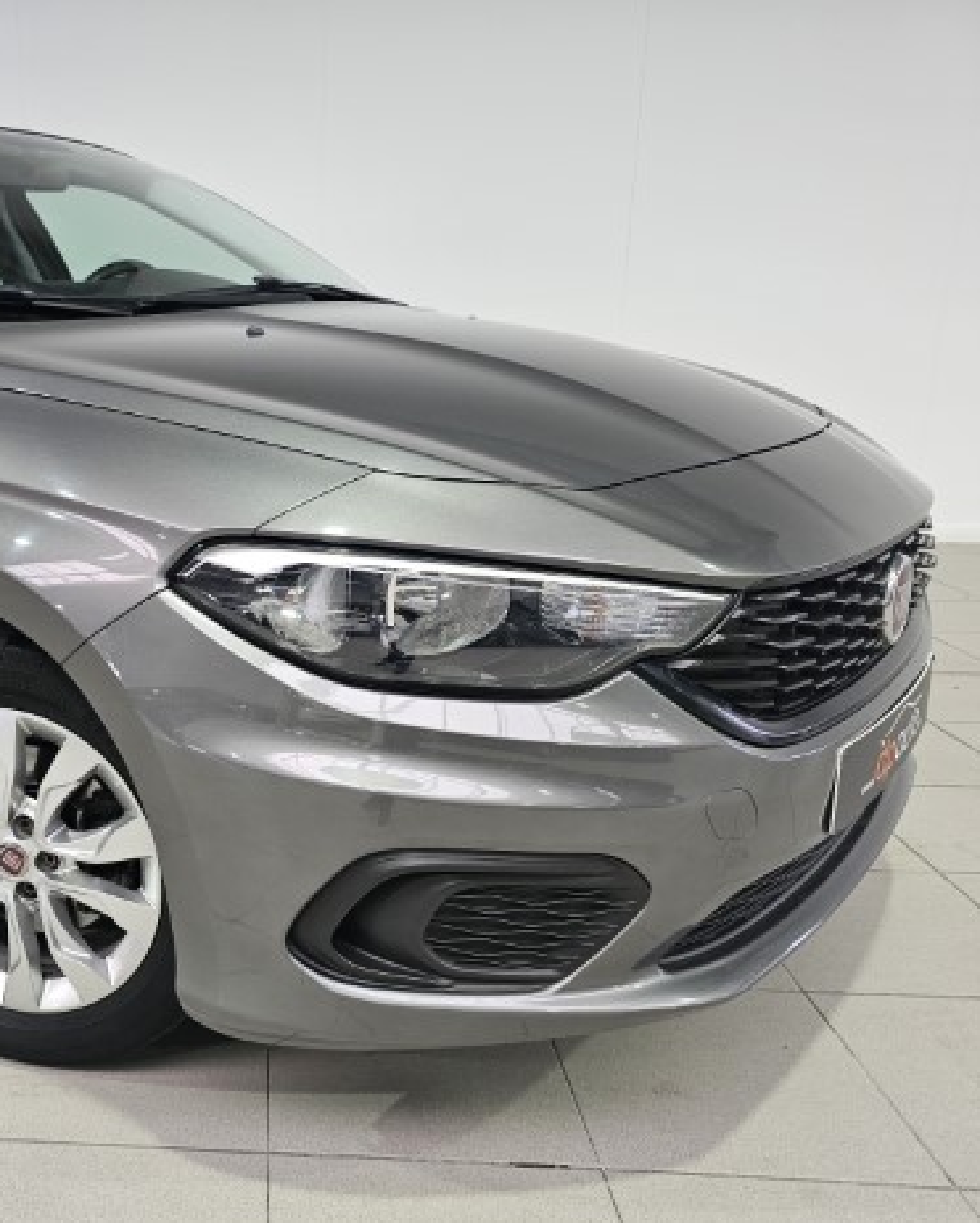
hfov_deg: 44.0
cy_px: 626
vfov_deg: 57.1
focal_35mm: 31
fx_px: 1123
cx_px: 145
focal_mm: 6.3
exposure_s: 1/180
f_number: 1.7
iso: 125
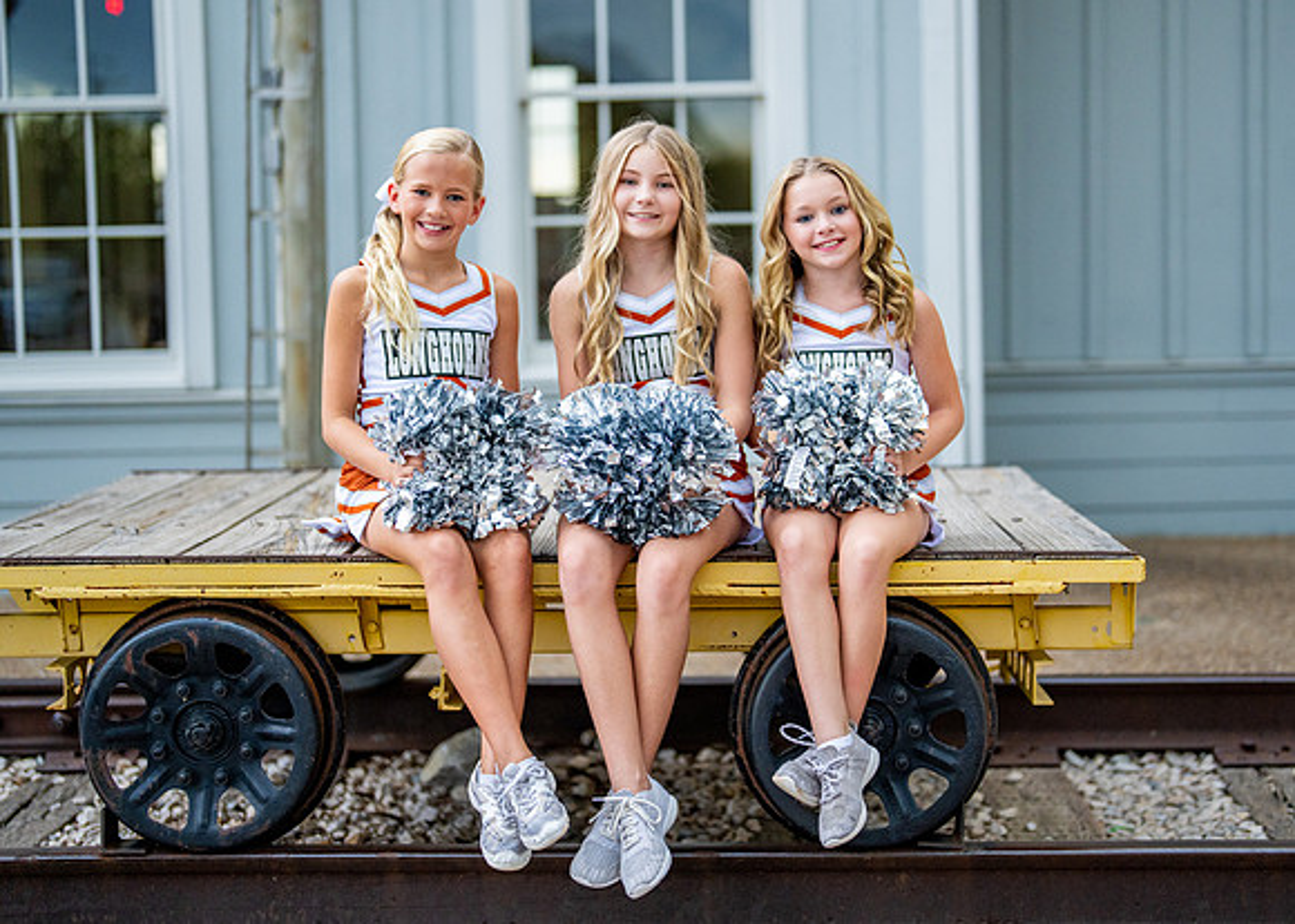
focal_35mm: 60
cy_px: 414
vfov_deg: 23.7
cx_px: 702
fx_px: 2198
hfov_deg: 32.8
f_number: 1.2
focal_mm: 50
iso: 800
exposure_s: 1/500
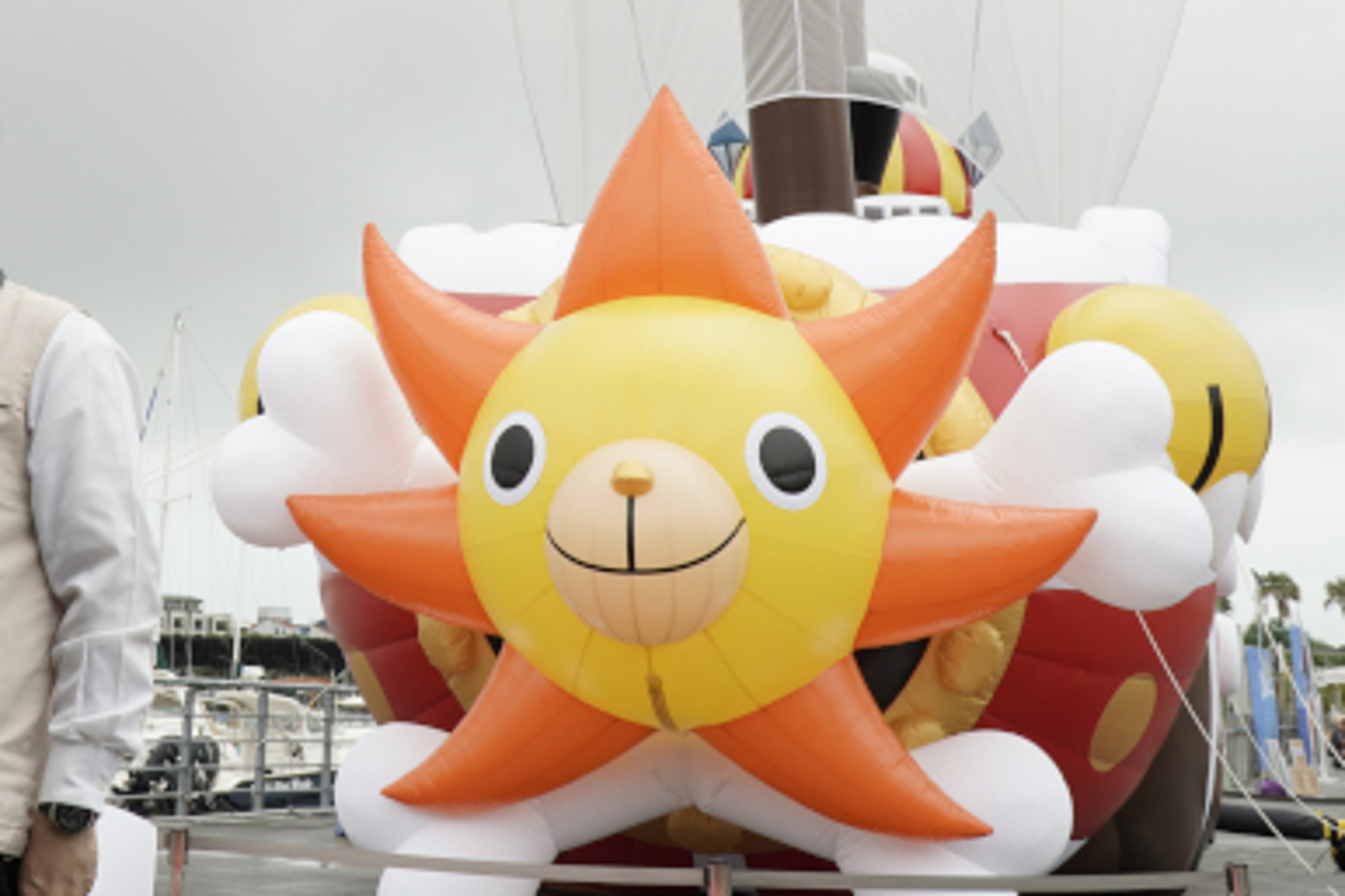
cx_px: 293
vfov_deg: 23.2
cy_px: 12
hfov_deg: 34.7
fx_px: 2091
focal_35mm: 56
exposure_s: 1/250
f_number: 5.6
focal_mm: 18
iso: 100
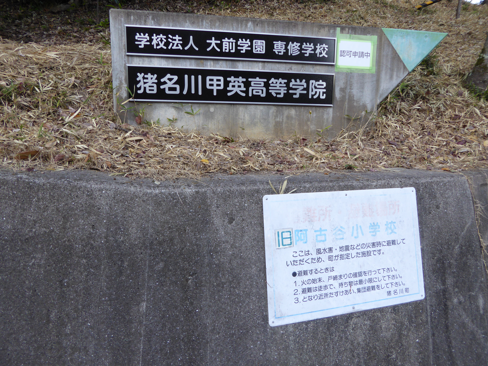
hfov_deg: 69.4
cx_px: 244
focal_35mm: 25
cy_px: 183
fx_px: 352
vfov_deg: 54.9
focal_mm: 4.3
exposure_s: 1/60
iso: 100
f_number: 3.3
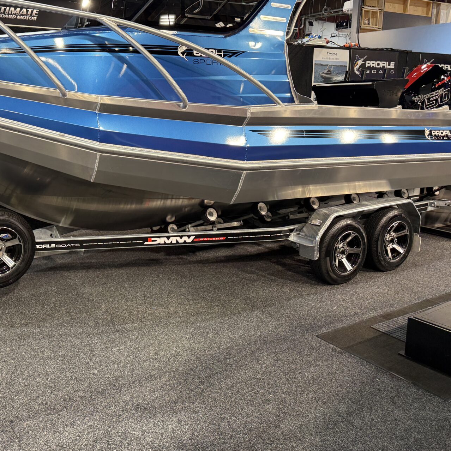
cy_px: 184
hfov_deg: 46.9
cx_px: 118
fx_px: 501
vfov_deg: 48.2
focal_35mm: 34
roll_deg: +0.0
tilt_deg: -9.0
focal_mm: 6.76
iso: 125
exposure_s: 1/50
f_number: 1.78
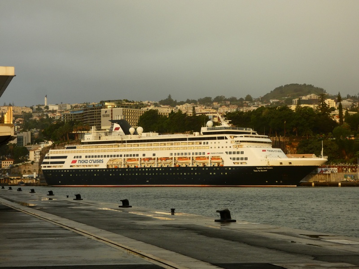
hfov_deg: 21.8
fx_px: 933
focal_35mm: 90
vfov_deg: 16.4
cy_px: 134
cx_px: 180
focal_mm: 16
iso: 250
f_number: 4.7
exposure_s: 1/80
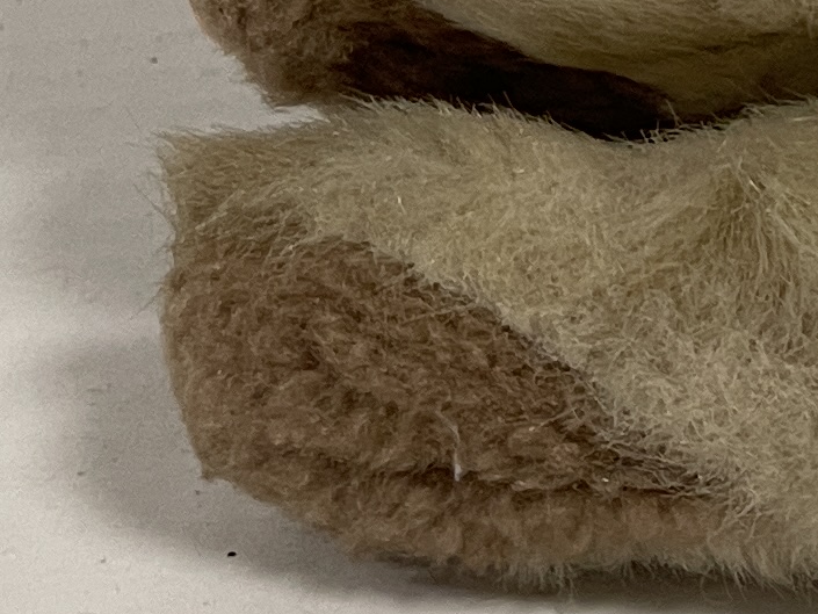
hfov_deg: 11.7
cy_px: -605
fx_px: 3380
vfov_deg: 9.7
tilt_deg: -19.9
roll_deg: -0.9
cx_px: 1856
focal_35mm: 143
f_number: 1.6
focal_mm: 5.1
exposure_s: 1/50
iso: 100
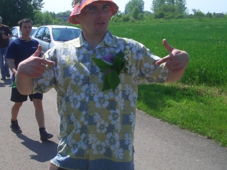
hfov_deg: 35.3
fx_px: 354
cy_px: 71
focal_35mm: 54
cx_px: 83
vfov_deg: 27.0
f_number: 4.3
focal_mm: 5.8
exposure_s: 1/640
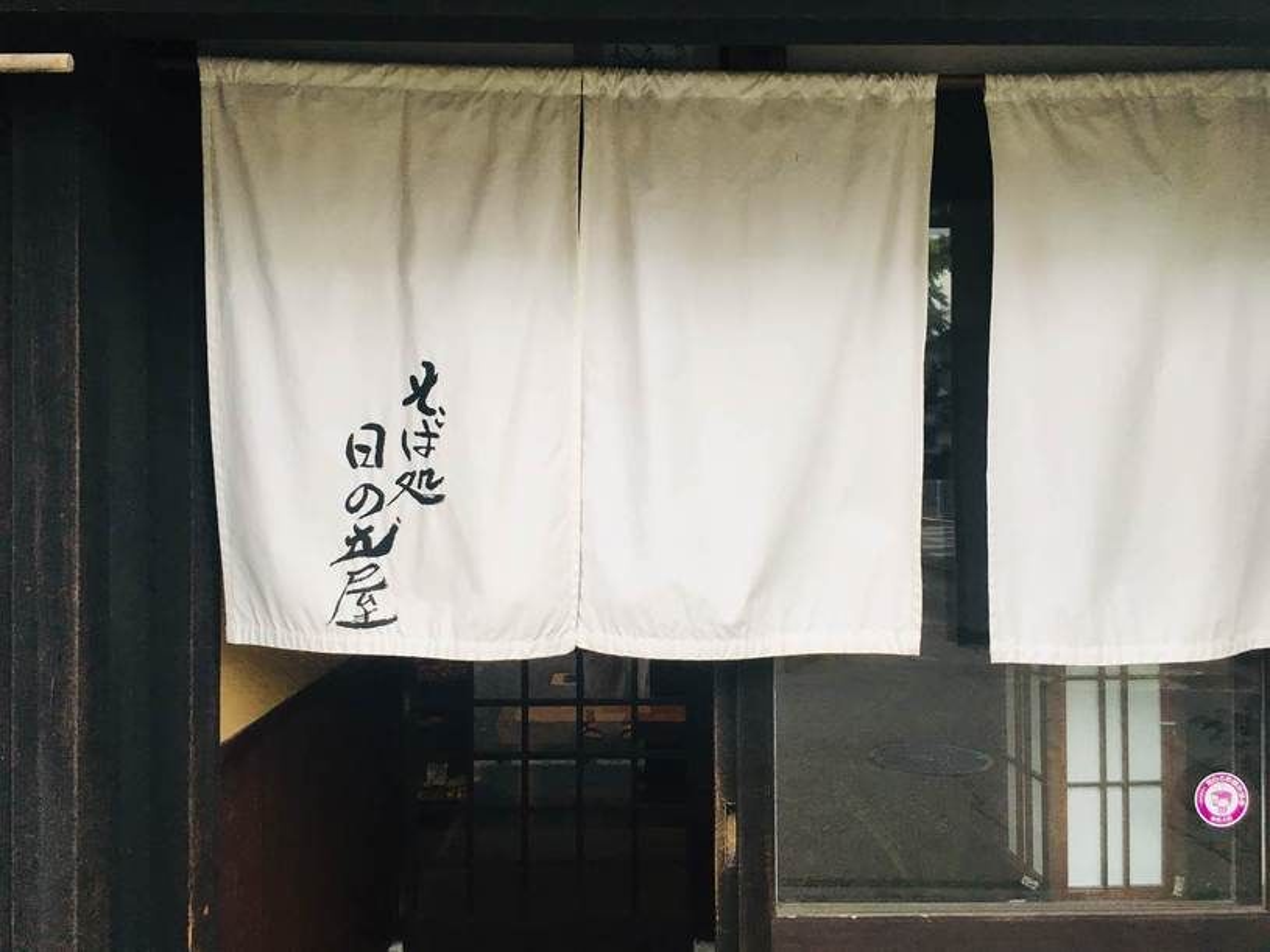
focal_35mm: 29
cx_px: 635
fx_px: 1064
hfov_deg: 61.7
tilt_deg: +0.7
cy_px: 476
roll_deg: +0.2
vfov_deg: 48.2
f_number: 2.2
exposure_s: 1/30
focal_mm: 4.15
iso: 32
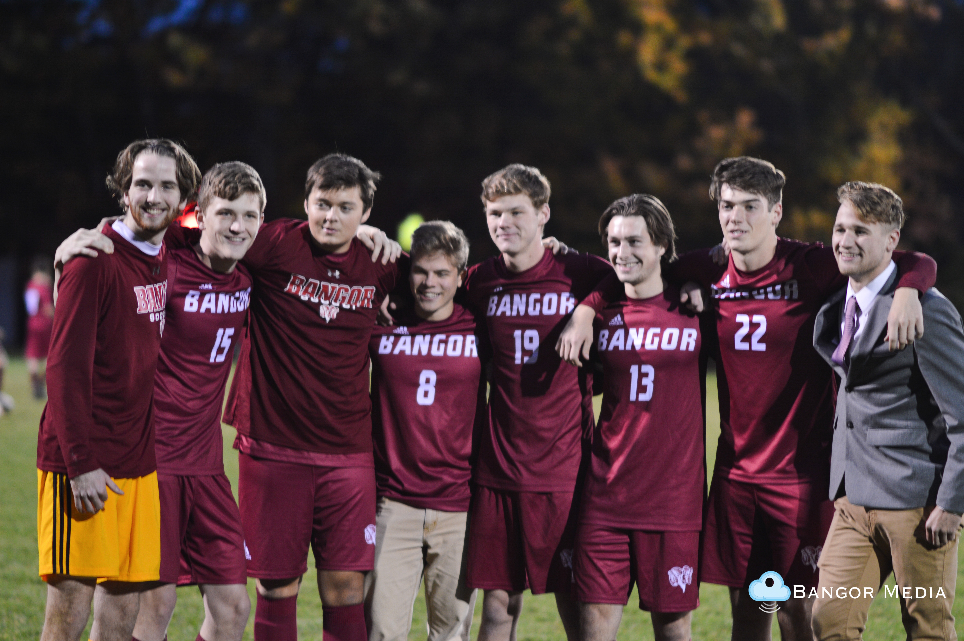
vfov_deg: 10.7
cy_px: 320
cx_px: 482
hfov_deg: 16.1
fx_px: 3411
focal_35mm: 128
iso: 100
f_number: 1.4
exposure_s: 1/60
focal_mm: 85
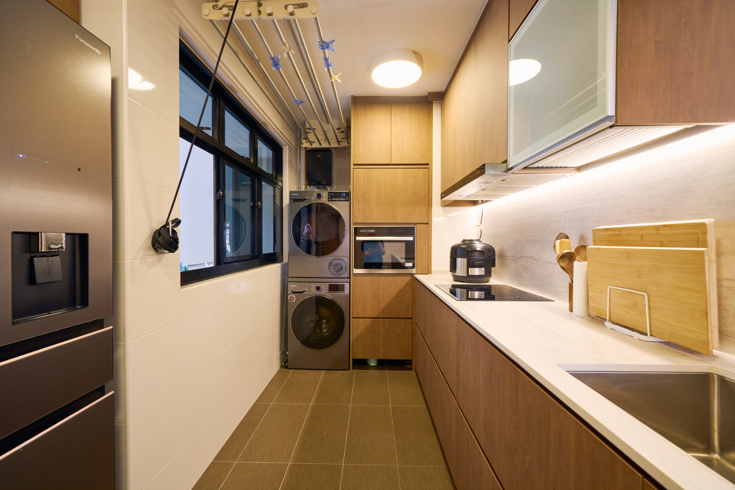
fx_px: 286
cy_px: 245
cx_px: 368
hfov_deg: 104.3
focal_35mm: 14
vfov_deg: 81.2
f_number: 8
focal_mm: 14
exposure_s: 1/3
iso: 125
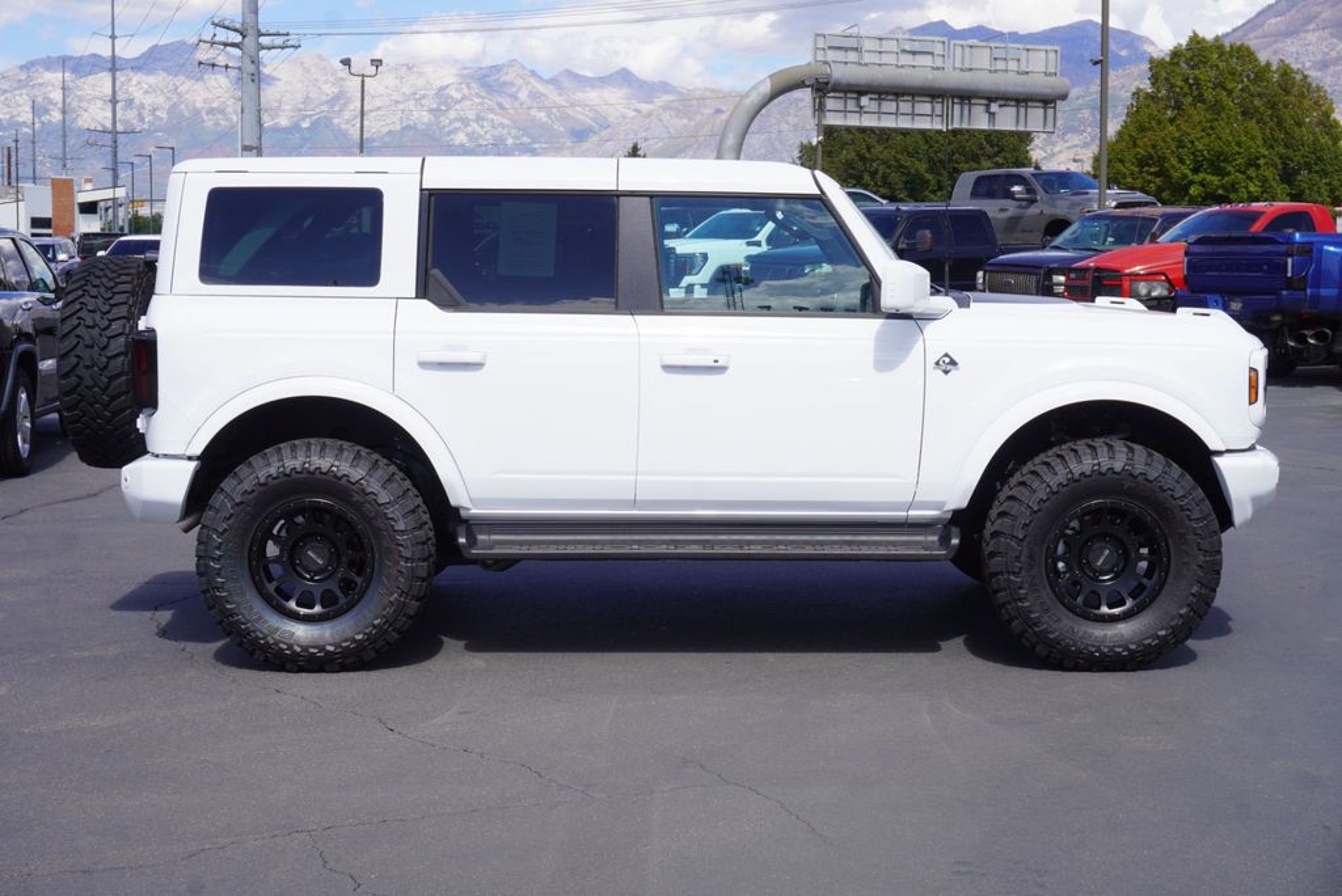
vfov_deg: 25.1
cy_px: 448
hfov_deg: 36.9
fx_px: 2014
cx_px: 671
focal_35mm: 54
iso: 100
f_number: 11
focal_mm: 36
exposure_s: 1/125
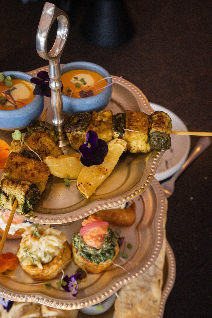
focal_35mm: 47
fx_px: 415
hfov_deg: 28.6
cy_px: 159
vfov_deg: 41.9
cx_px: 106
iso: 5000
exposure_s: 1/125
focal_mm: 47
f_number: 11
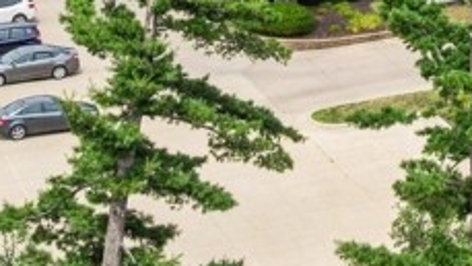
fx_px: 1978
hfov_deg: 13.0
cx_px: 684
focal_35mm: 158
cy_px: -315
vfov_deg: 7.3
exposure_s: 1/500
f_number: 8
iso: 200
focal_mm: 20
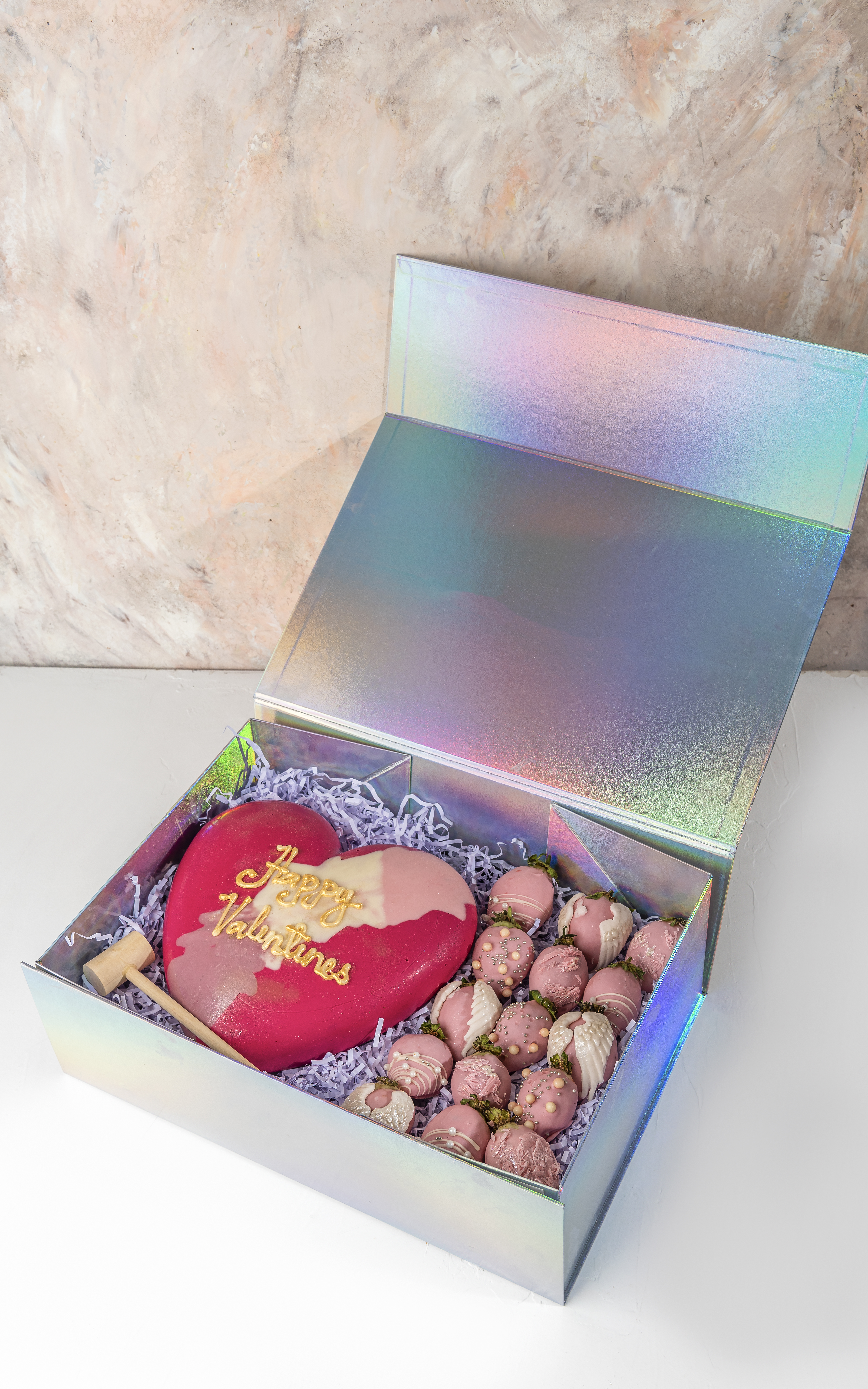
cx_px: 420
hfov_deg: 32.8
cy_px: 691
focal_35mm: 39
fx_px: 1476
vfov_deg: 50.4
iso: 100
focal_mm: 38
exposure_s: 1/125
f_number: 11
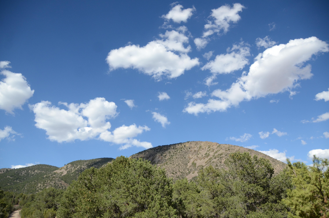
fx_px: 246
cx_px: 164
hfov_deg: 67.5
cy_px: 109
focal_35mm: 27
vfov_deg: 47.7
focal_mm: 18
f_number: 3.5
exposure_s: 1/8000
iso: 560
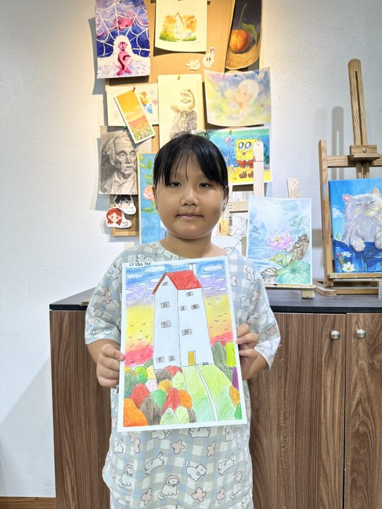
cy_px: 254
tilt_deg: -2.1
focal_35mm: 24
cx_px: 191
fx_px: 353
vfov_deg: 71.6
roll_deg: -0.6
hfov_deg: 56.8
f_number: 1.78
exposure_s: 1/111
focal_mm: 6.86
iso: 64
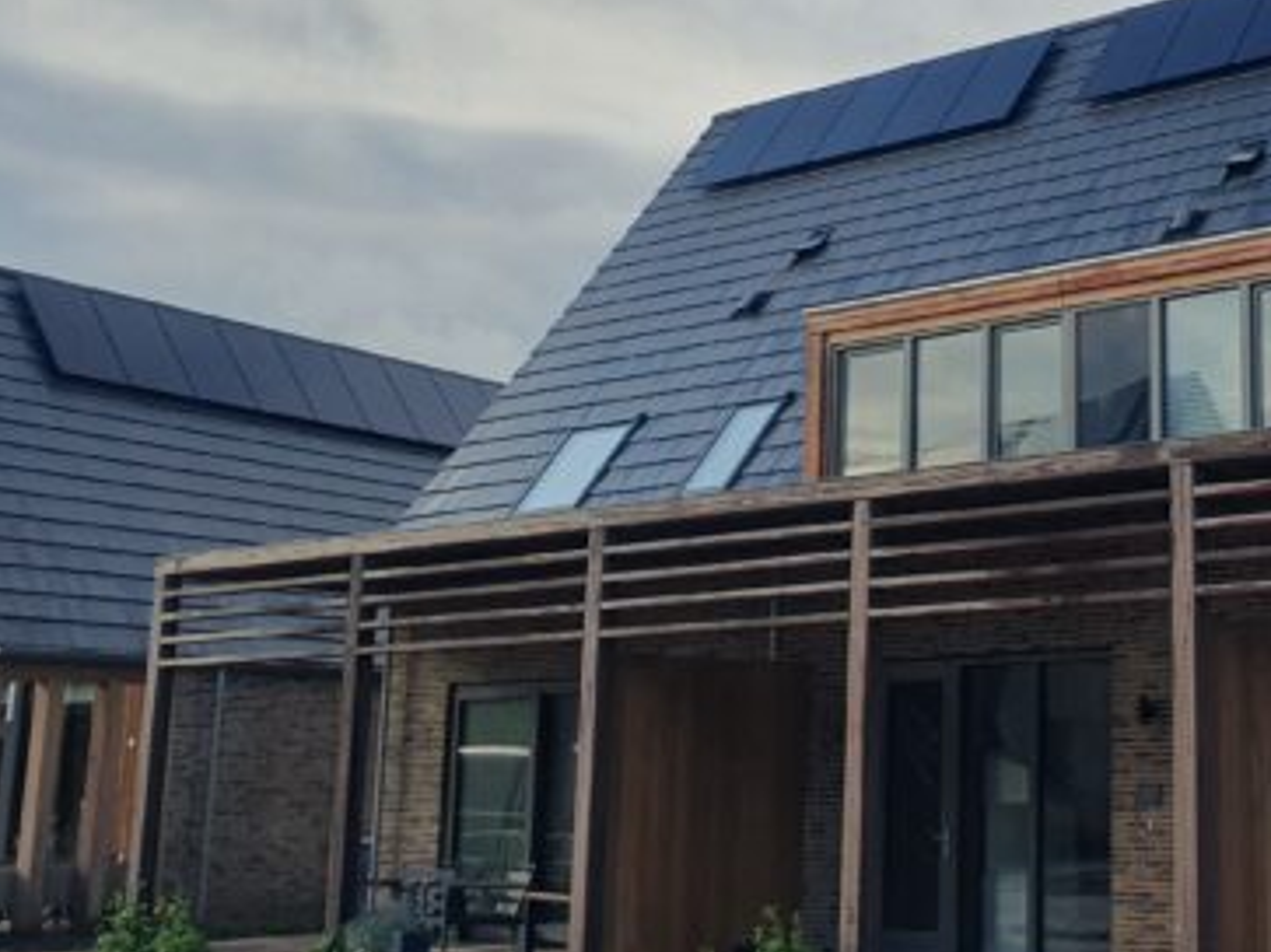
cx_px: 1162
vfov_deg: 26.4
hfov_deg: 33.0
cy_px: 308
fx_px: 2019
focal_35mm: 55
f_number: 2.4
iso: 50
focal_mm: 4.32
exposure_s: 1/1076
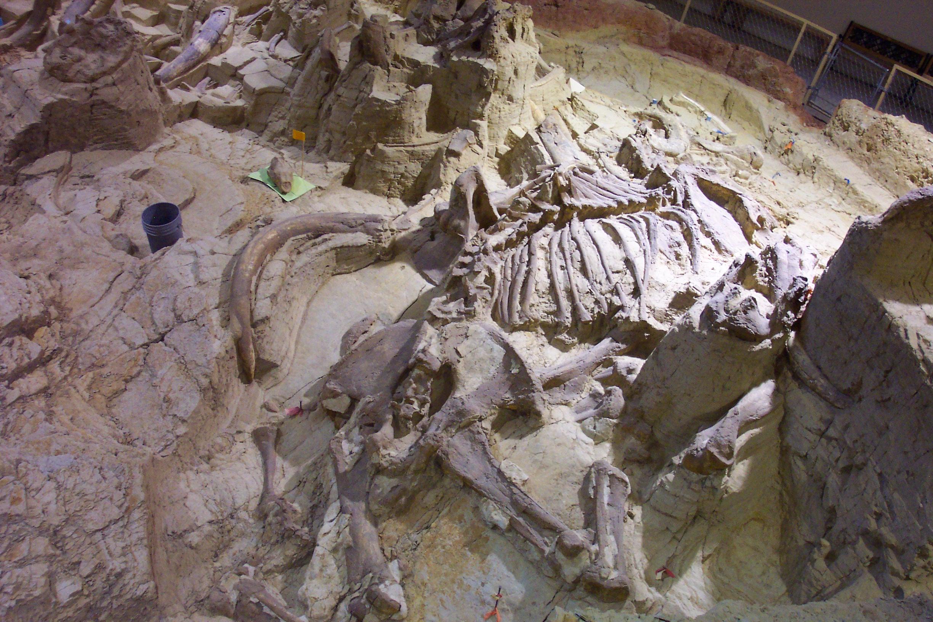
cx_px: 466
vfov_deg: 37.9
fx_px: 907
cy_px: 311
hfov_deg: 54.4
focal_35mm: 35
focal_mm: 7.5
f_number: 2.8
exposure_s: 1/15
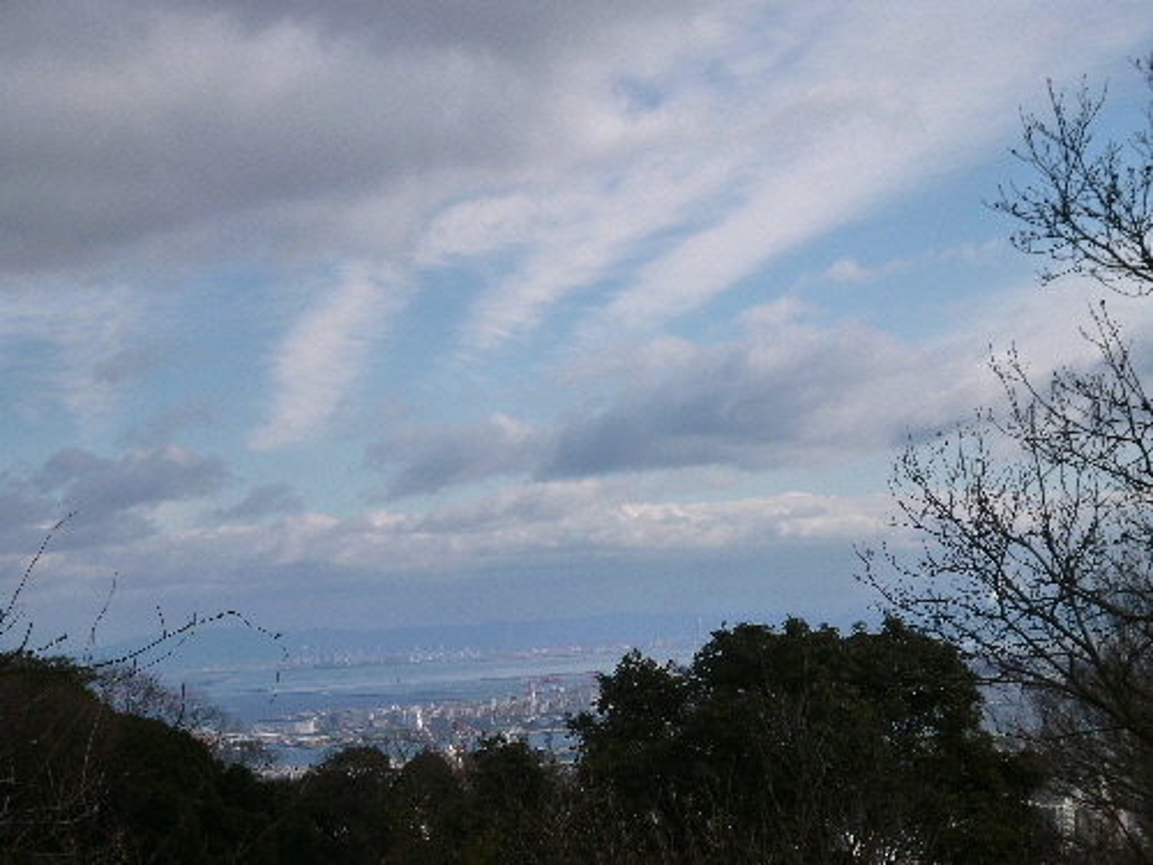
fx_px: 2865
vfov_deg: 17.2
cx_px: 576
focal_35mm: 86
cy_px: 432
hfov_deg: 22.8
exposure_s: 1/1000
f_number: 4.8
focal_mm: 15.3
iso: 160
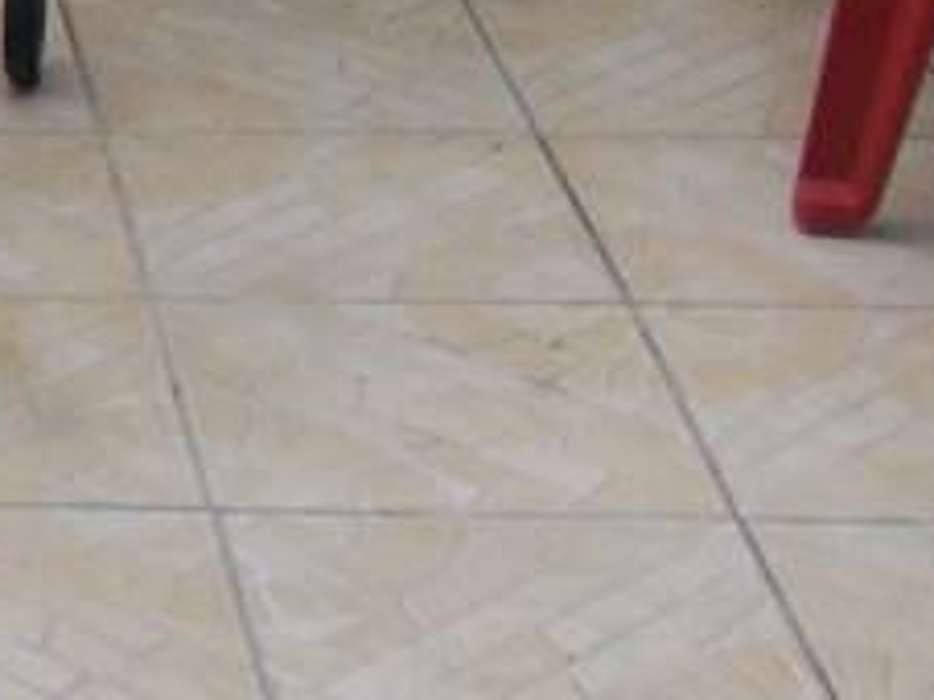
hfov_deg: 9.9
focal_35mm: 183
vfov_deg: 7.6
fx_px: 4935
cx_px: -1045
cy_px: -980
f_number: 8
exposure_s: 1/160
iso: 80
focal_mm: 4.6
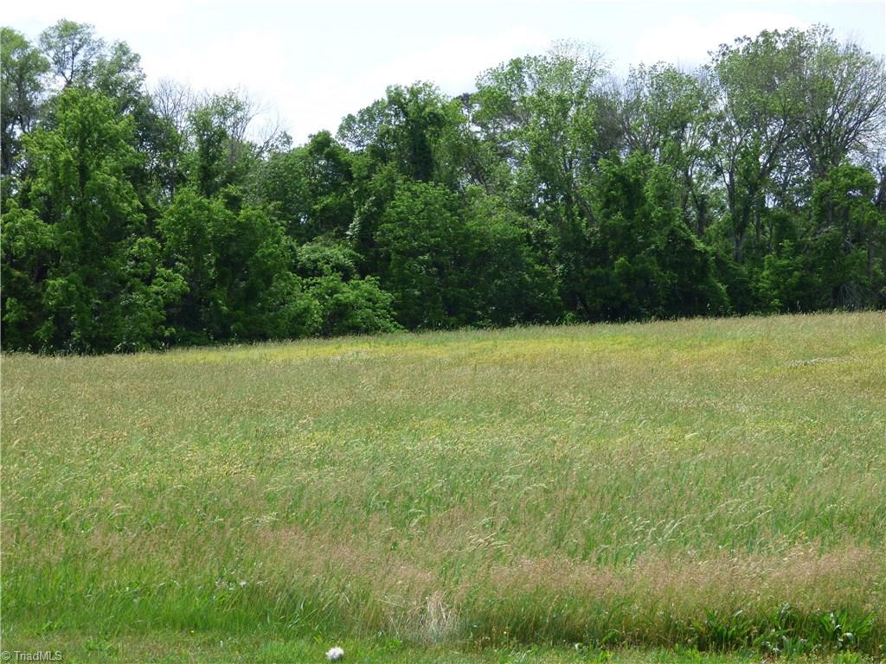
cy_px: 332
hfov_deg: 19.8
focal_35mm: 99
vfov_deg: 14.9
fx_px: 2534
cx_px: 443
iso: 100
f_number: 4.7
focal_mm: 16.53
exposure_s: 1/400
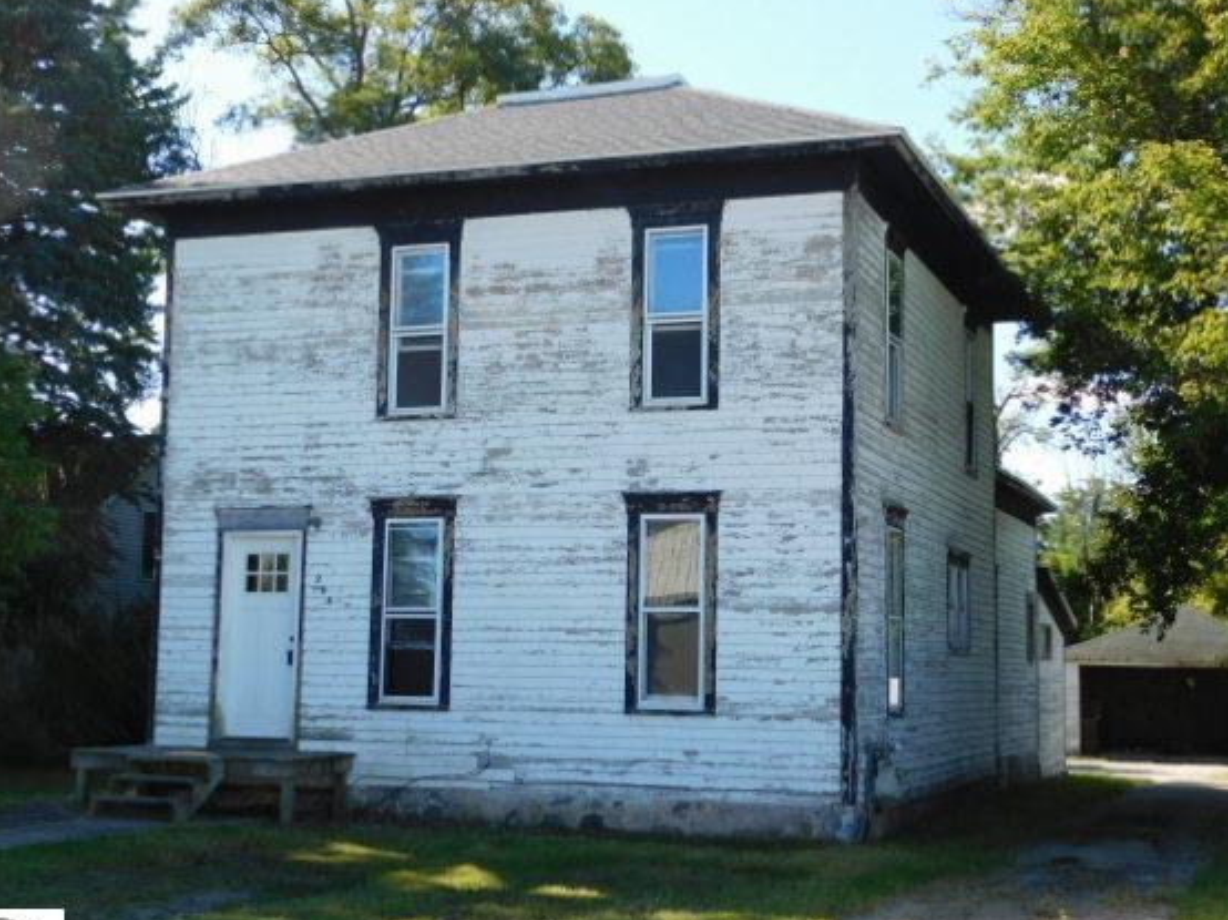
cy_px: 508
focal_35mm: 52
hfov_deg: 36.8
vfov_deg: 28.0
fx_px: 1844
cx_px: 630
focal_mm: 8
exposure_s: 1/400
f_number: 3.7
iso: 125
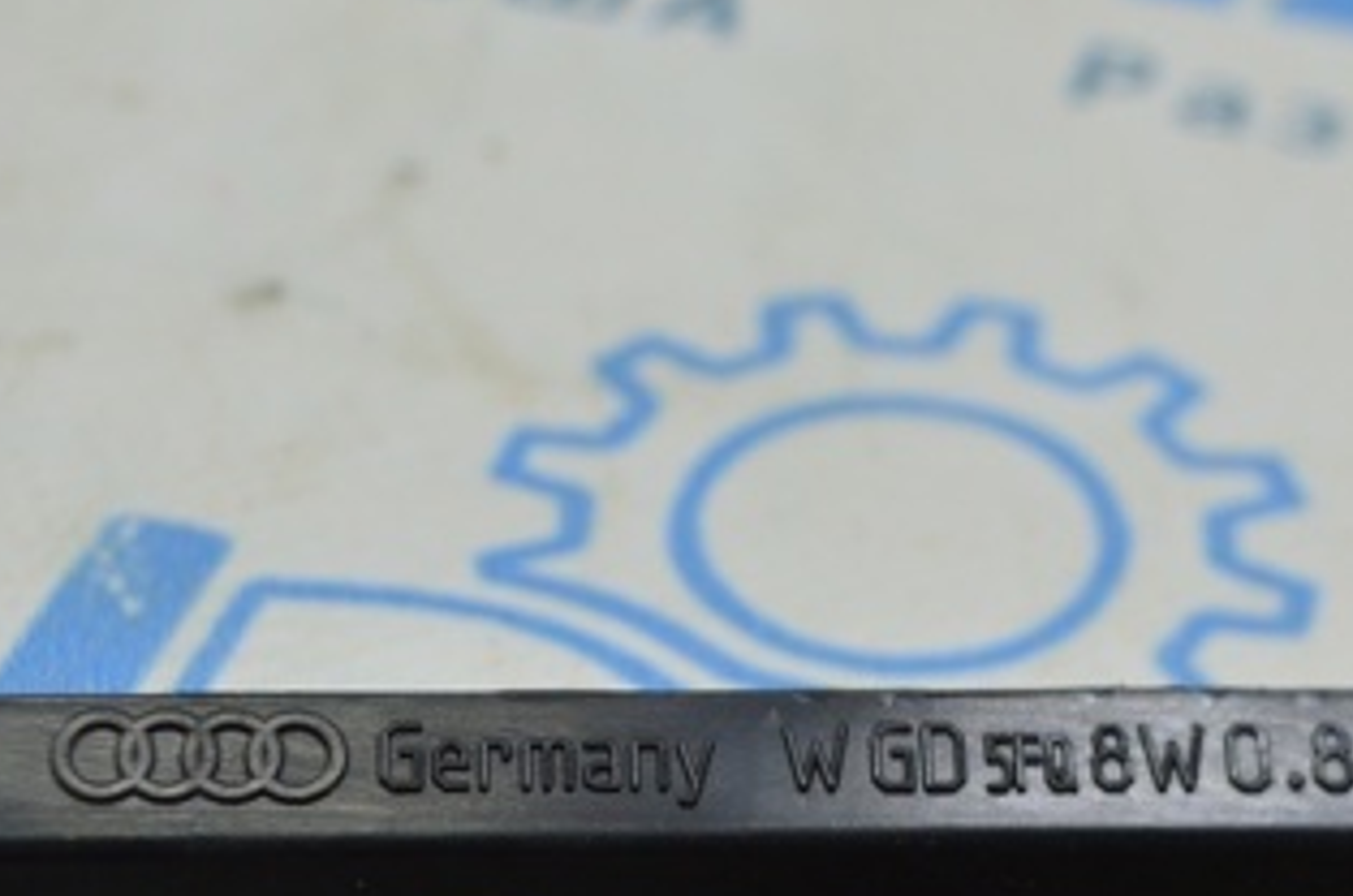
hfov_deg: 19.0
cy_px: 691
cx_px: 1034
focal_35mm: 107
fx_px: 4014
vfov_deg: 12.7
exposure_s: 1/40
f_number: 5.6
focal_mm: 35
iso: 400
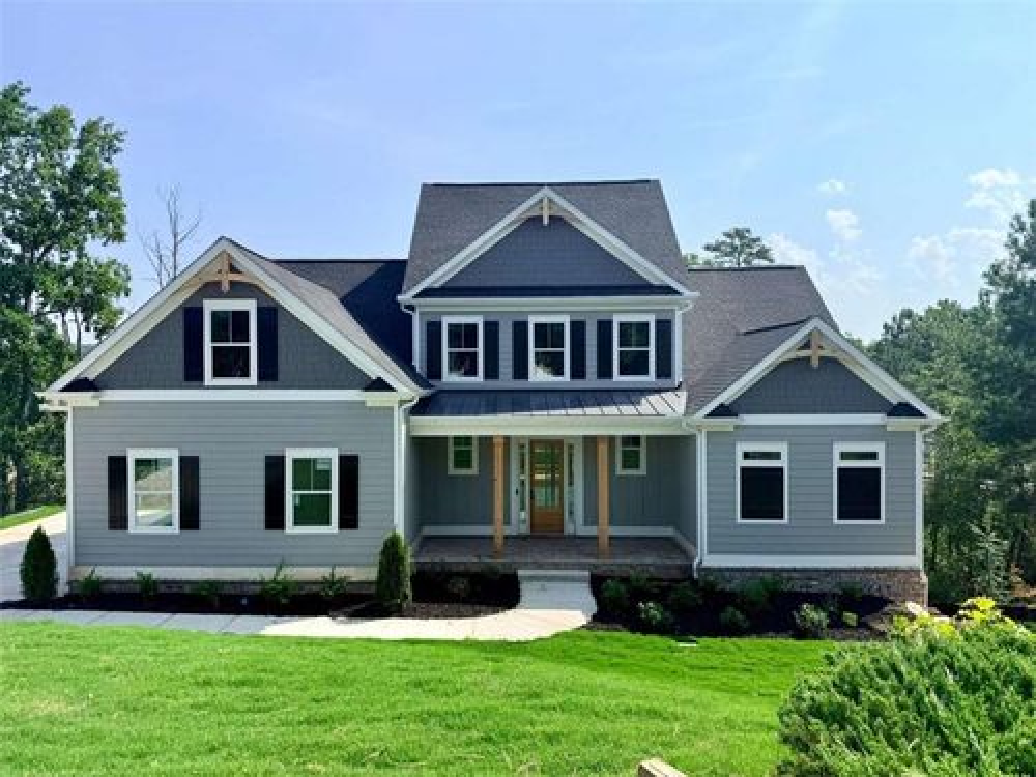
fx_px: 718
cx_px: 518
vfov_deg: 56.8
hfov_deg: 71.6
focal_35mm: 24
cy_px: 388
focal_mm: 6.76
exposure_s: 1/6711
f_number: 1.78
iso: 80
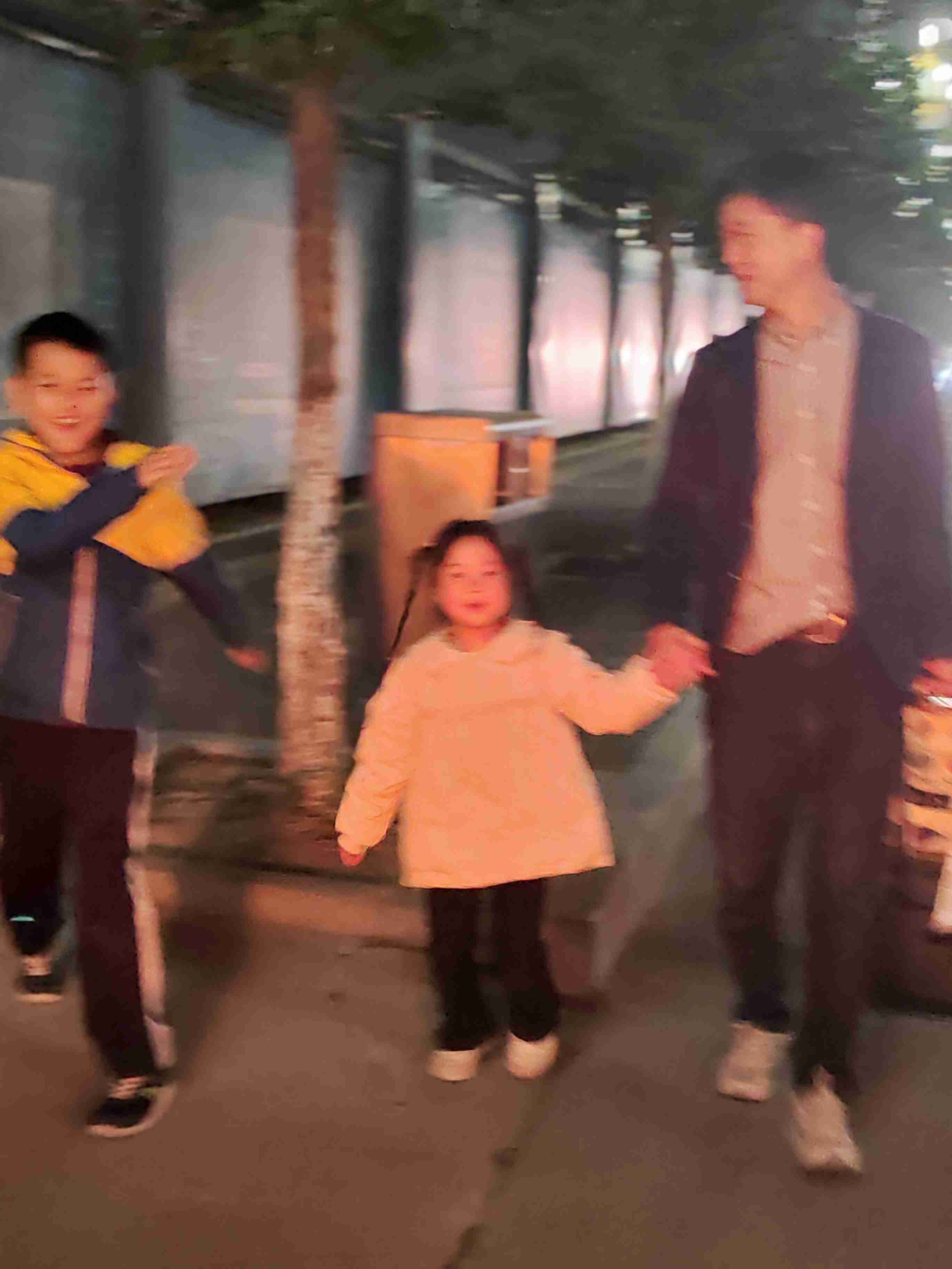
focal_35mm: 54
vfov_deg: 35.5
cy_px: 634
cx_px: 476
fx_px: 1980
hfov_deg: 27.0
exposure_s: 1/33
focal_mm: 6.14
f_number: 5.6
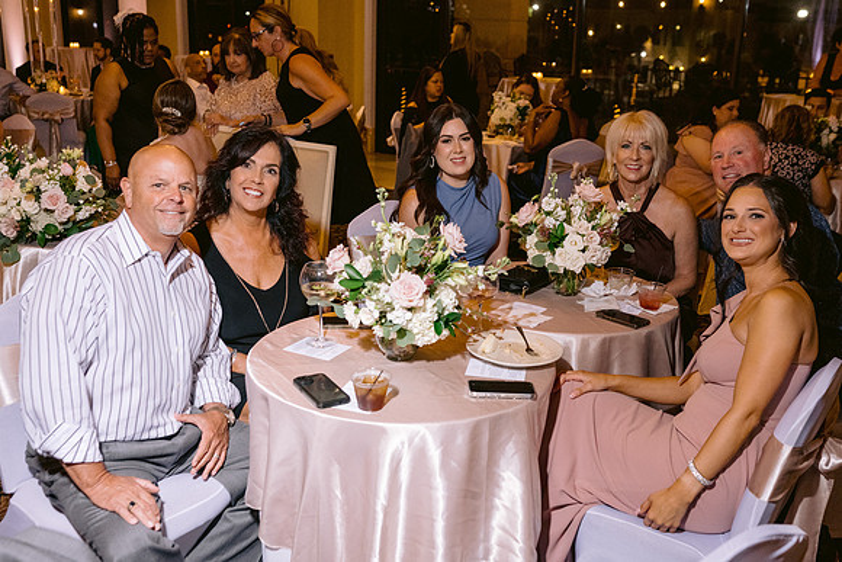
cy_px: 274
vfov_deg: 35.0
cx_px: 423
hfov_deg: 50.7
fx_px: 890
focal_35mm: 38
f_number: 4
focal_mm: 35
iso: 1600
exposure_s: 1/160
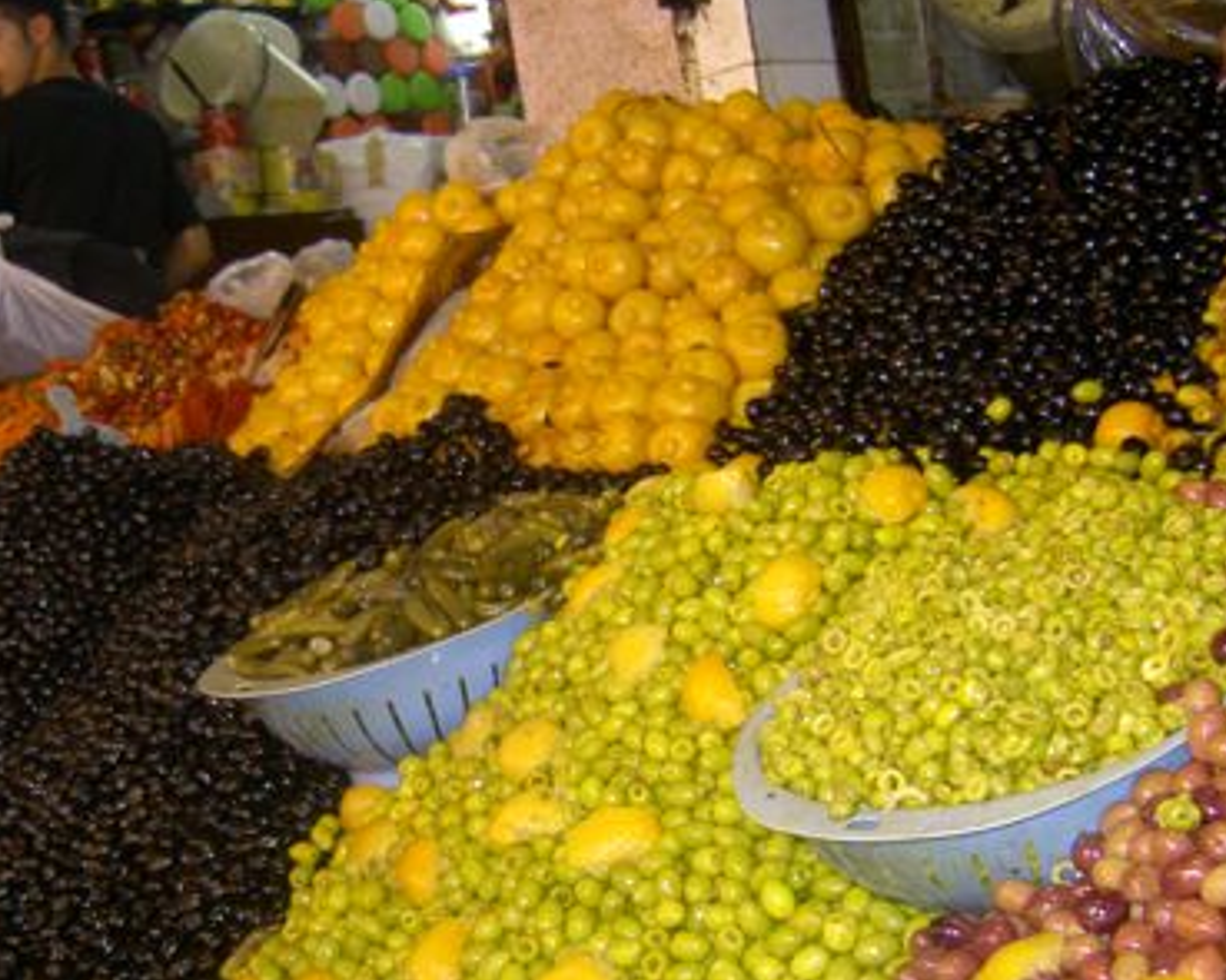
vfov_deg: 28.1
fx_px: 1959
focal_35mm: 54
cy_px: 565
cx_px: 488
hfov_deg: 34.6
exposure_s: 1/60
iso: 100
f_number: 2.8
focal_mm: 5.6
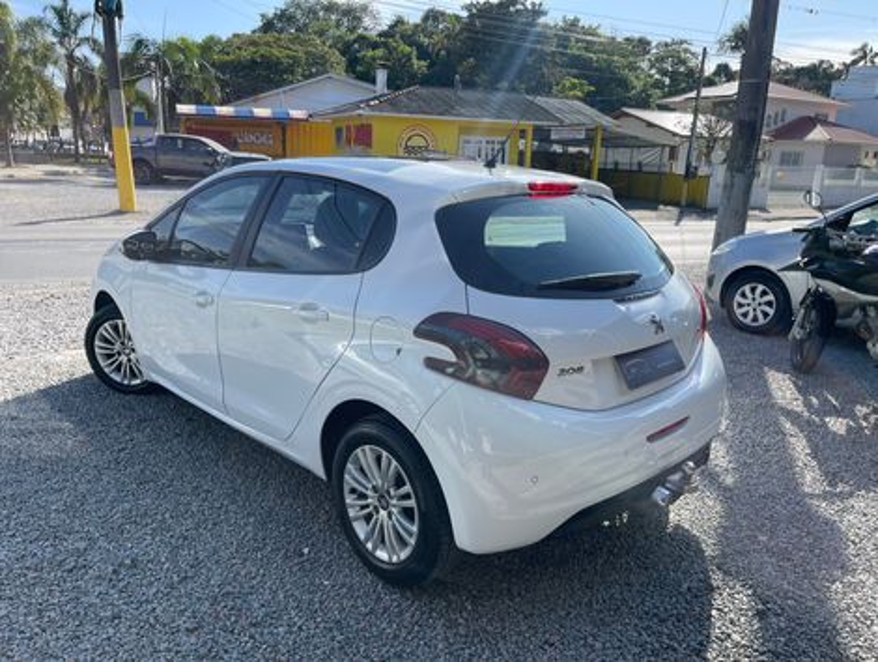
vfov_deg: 55.0
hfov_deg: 69.3
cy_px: 331
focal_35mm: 25
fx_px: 635
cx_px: 439
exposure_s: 1/1575
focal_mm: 5.1
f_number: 1.6
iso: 32
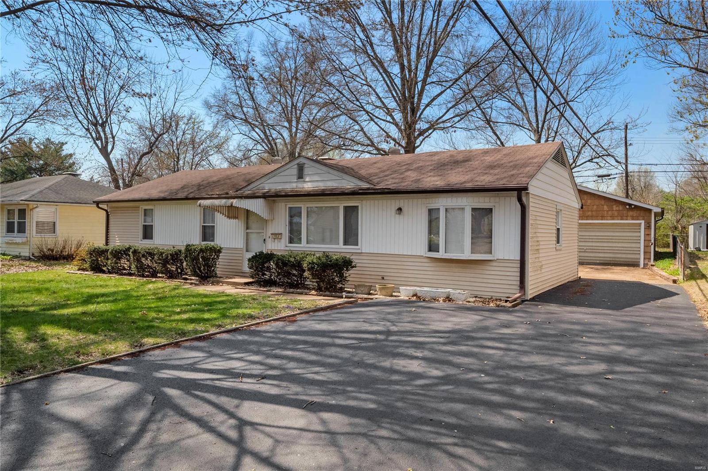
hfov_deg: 73.8
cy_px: 236
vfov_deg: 53.1
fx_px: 472
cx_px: 354
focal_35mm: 24
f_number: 10
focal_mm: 12
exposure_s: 1/250
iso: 400
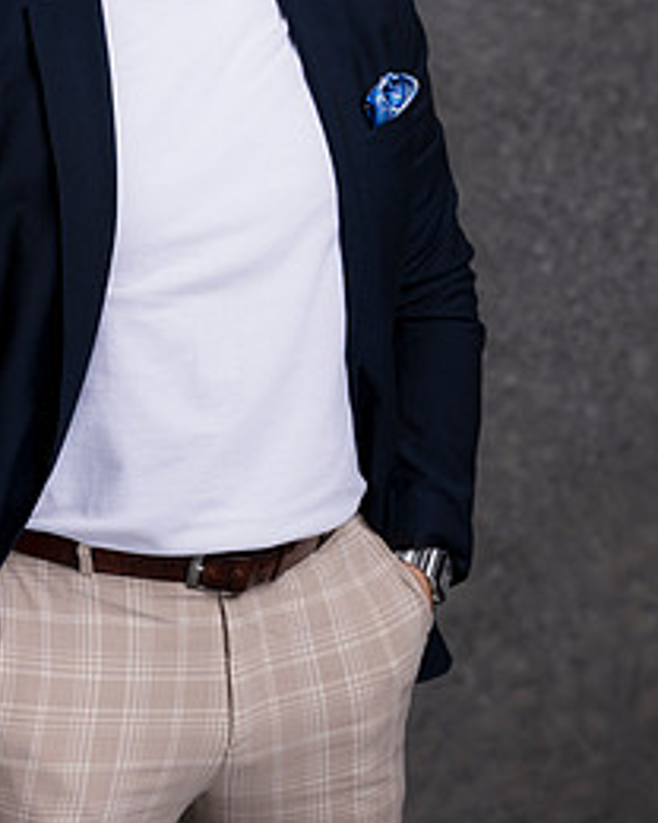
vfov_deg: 13.9
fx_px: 3359
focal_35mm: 138
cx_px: 187
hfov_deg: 11.2
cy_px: 146
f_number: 5
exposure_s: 1/200
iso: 100
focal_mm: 85
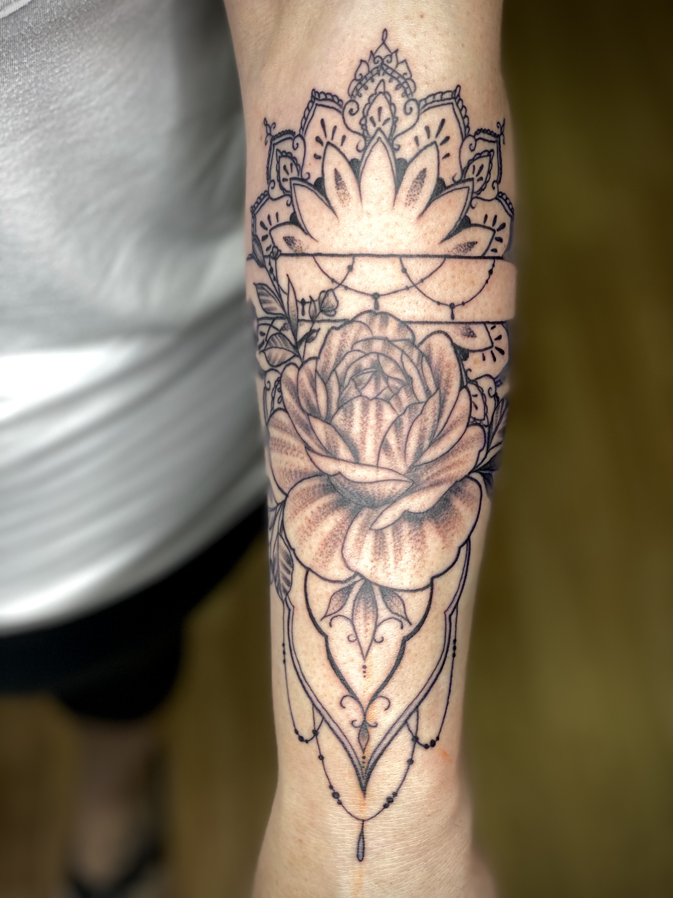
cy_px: 449
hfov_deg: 28.0
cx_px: 336
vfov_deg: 36.8
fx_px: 1348
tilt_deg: -53.7
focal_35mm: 52
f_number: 2
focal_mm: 6
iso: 50
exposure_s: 1/120
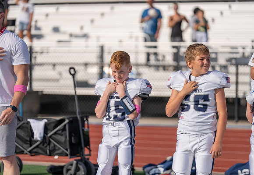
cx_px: 127
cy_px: 88
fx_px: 1143
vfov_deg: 8.7
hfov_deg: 12.7
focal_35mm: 160
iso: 100
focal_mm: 157
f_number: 2.8
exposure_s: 1/4000
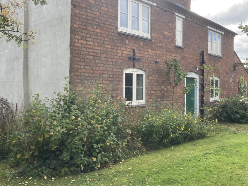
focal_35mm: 34
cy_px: 82
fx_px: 244
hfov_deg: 54.0
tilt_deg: +3.5
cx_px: 122
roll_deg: +0.2
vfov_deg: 41.7
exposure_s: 1/453
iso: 20
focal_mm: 3.99
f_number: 1.8
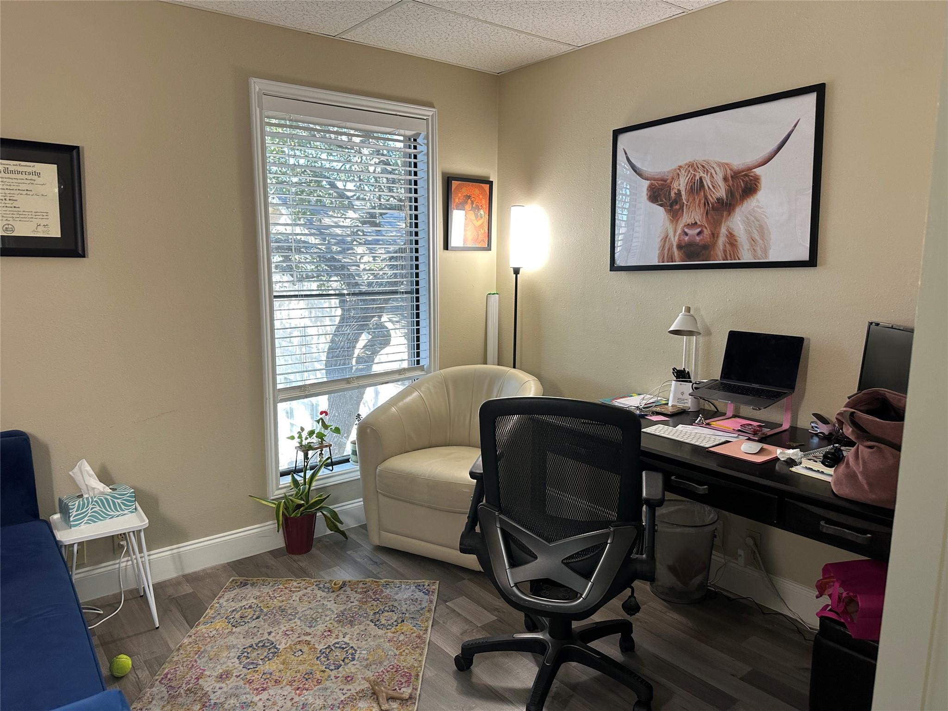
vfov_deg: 56.8
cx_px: 474
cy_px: 356
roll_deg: -0.7
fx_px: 657
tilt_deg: -9.2
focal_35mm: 24
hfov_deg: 71.6
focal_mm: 6.86
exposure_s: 1/60
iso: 160
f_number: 1.78
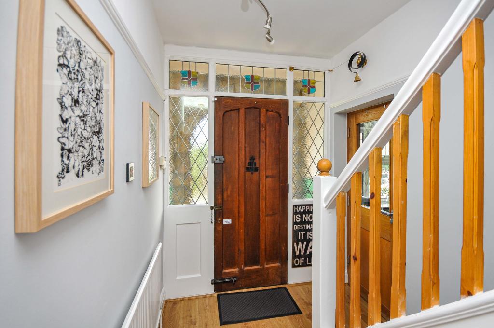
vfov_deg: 71.9
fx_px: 226
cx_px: 247
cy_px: 164
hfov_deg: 95.1
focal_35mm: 16
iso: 400
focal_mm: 11
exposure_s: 1/60
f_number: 5.6
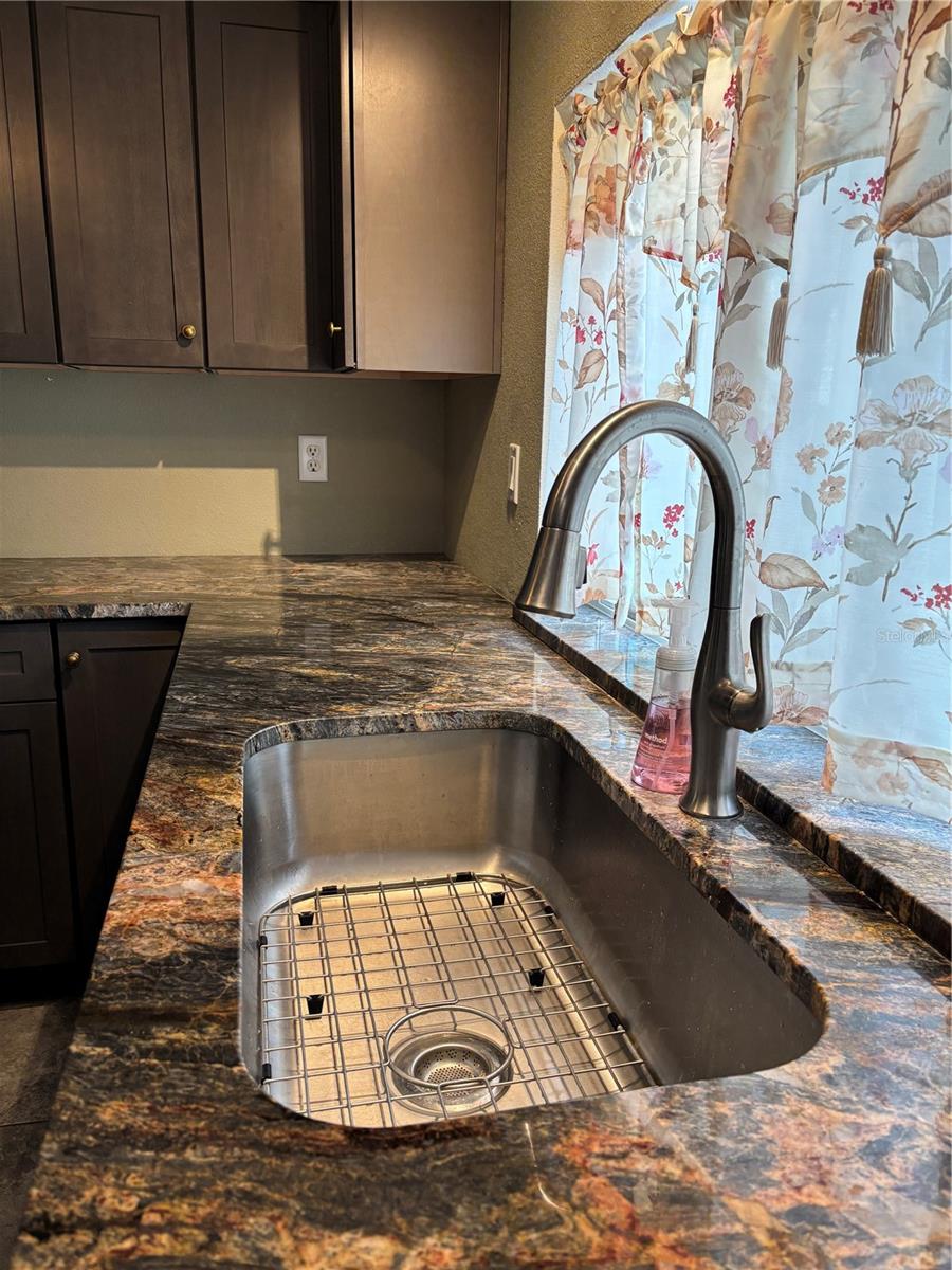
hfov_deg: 53.1
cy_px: 635
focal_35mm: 26
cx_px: 476
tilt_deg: -13.4
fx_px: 953
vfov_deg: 67.3
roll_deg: -1.7
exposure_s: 1/120
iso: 100
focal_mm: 5.96
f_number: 1.6
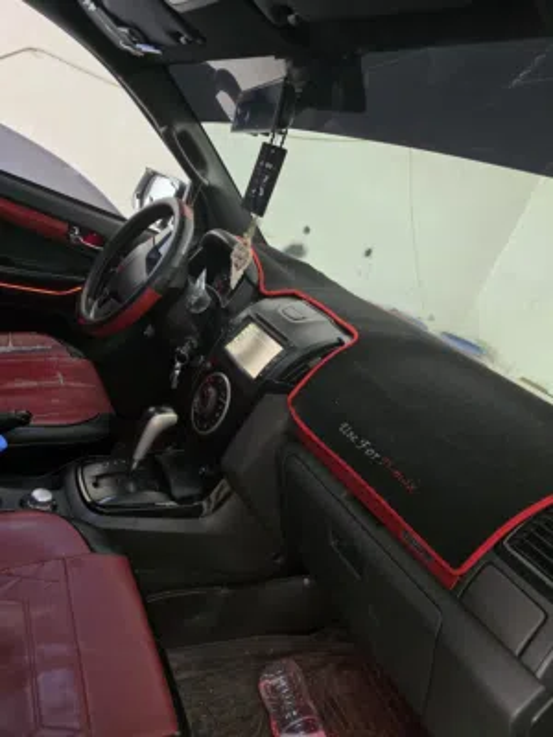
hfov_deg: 58.9
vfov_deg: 73.9
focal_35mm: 23
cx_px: 276
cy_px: 368
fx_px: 490
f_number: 1.7
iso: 1000
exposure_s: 1/100
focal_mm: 6.3
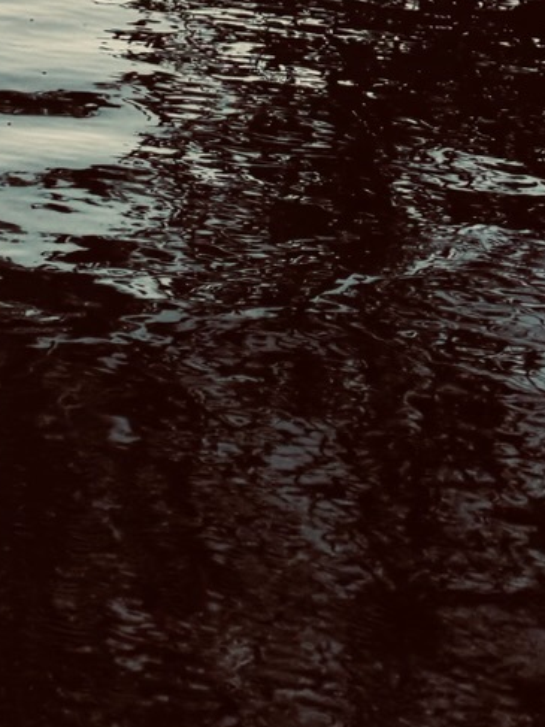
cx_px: -261
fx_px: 2121
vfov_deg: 16.7
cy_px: -517
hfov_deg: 13.8
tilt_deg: -1.1
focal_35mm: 101
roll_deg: +0.4
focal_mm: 6.76
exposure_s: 1/439
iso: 80
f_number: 1.78
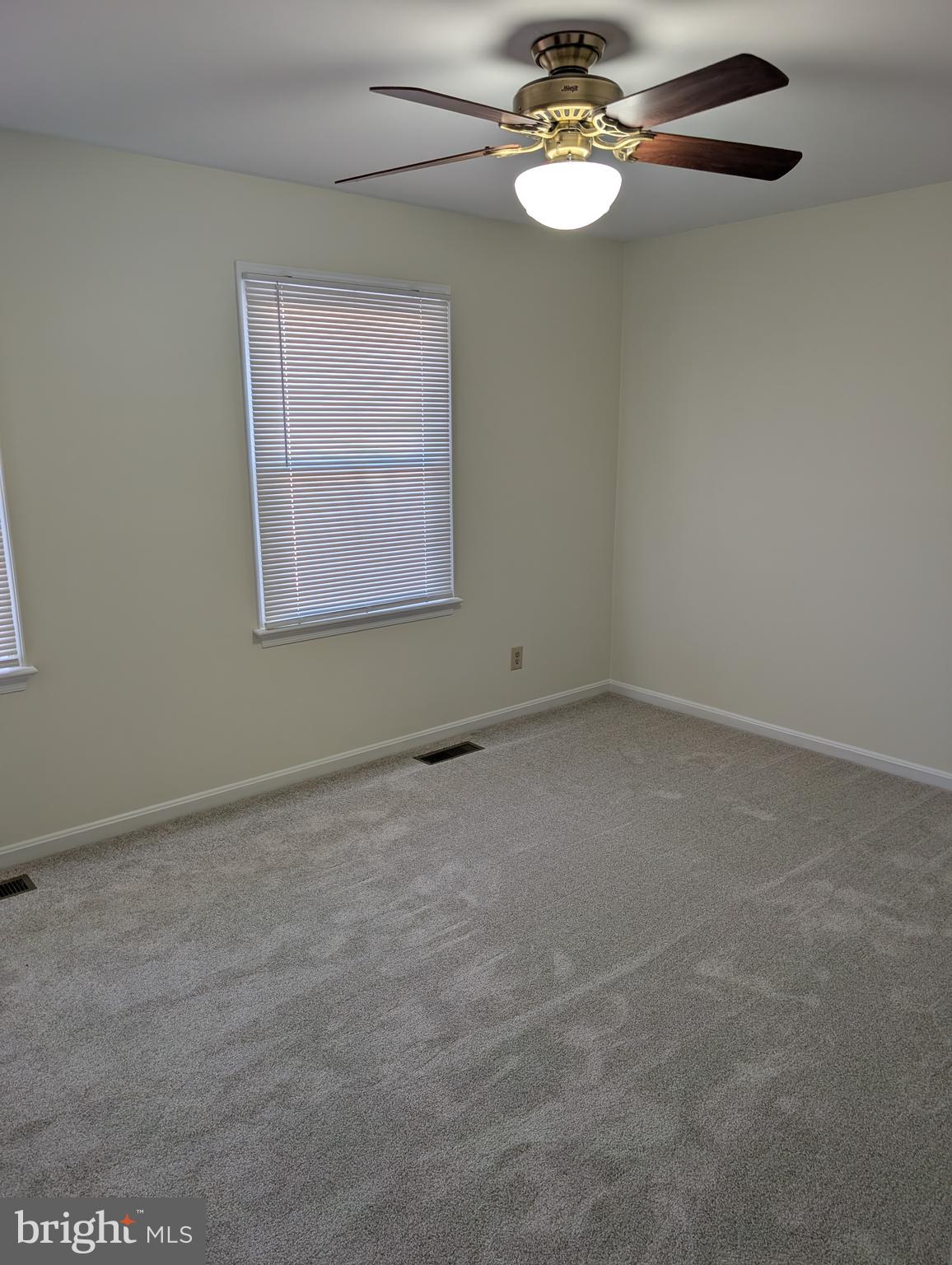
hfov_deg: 56.9
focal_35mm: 24
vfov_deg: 71.5
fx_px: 878
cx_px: 476
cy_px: 632
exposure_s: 1/24
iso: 22
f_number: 1.68
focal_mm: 6.9
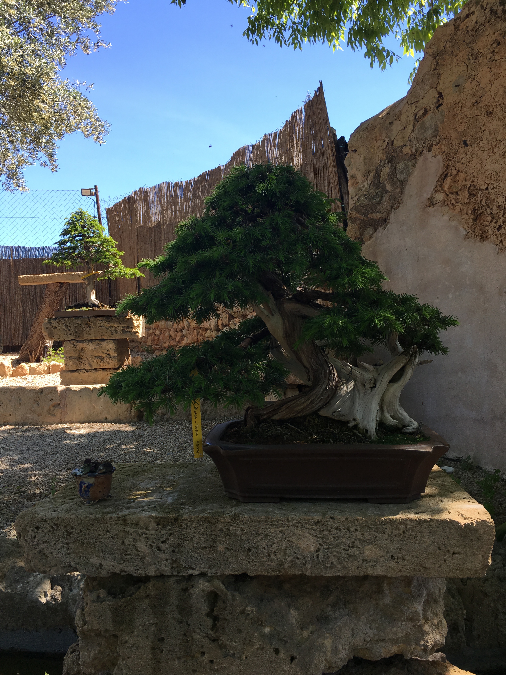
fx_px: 565
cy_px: 338
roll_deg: +0.6
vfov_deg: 61.7
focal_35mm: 29
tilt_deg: -0.4
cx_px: 253
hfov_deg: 48.2
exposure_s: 1/420
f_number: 2.2
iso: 25
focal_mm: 4.15
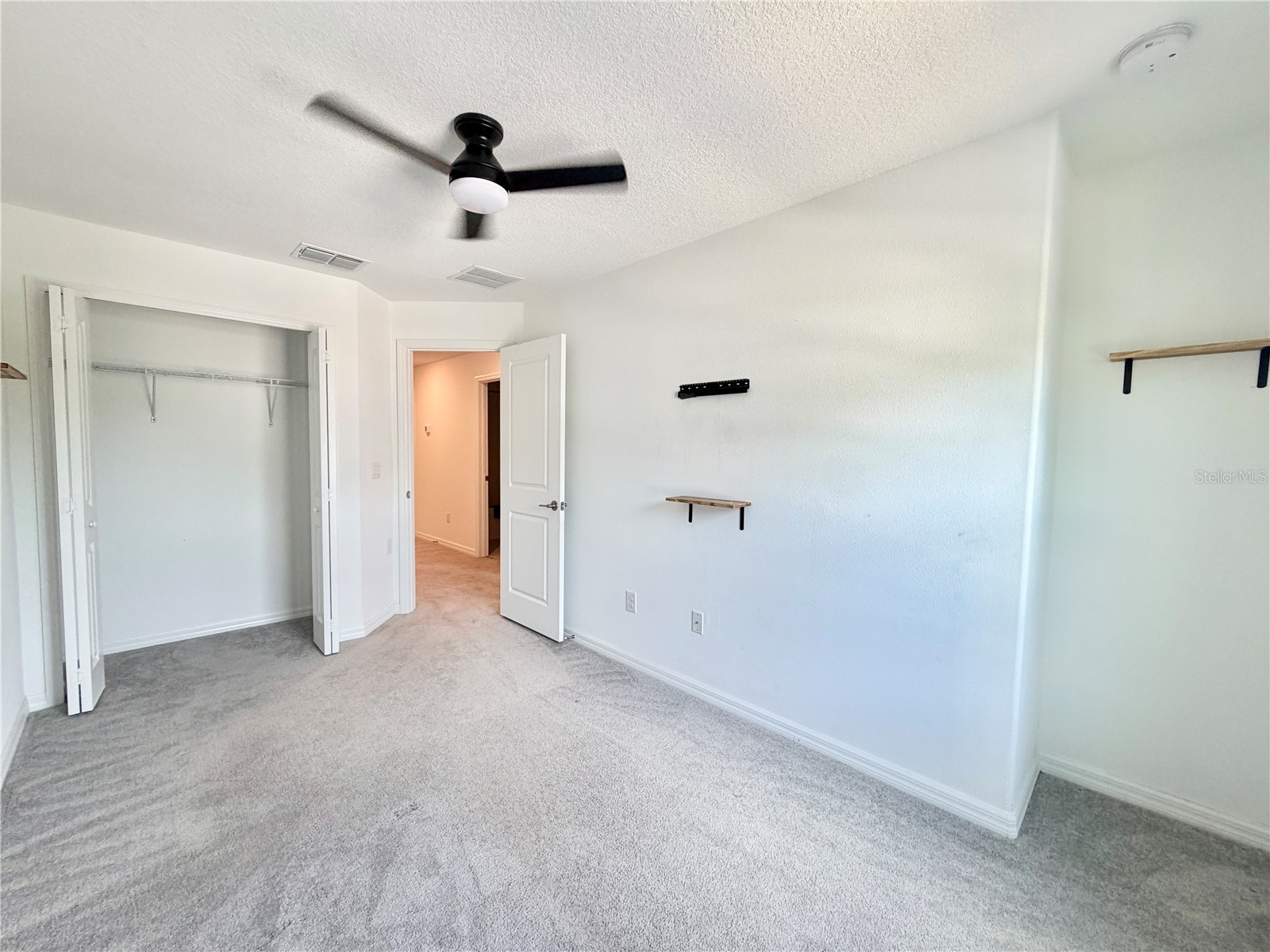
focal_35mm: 14
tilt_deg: -3.9
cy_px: 476
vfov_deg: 85.7
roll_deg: -0.9
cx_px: 635
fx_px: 514
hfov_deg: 102.1
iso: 125
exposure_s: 1/120
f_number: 2.2
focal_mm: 2.22
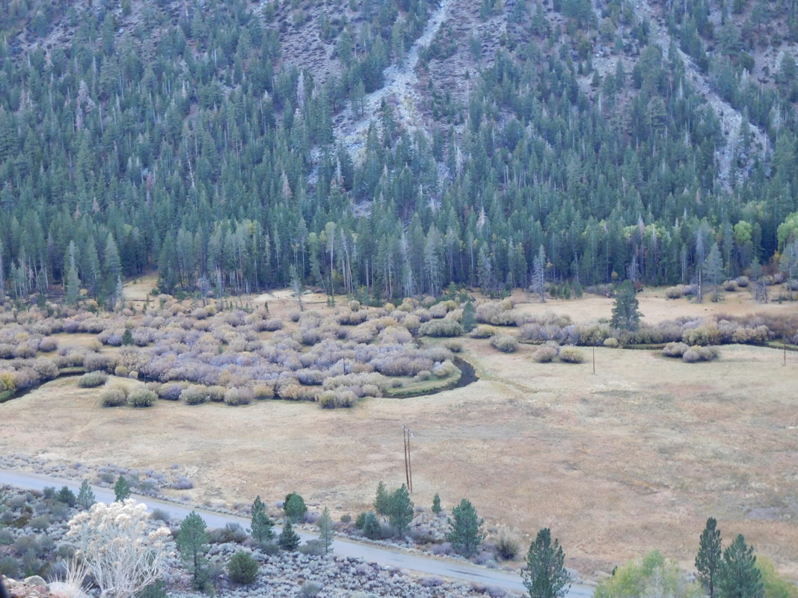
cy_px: 299
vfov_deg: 26.6
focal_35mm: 55
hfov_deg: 34.9
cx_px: 399
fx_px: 1268
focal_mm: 9.8
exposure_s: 1/20
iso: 400
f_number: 4.2
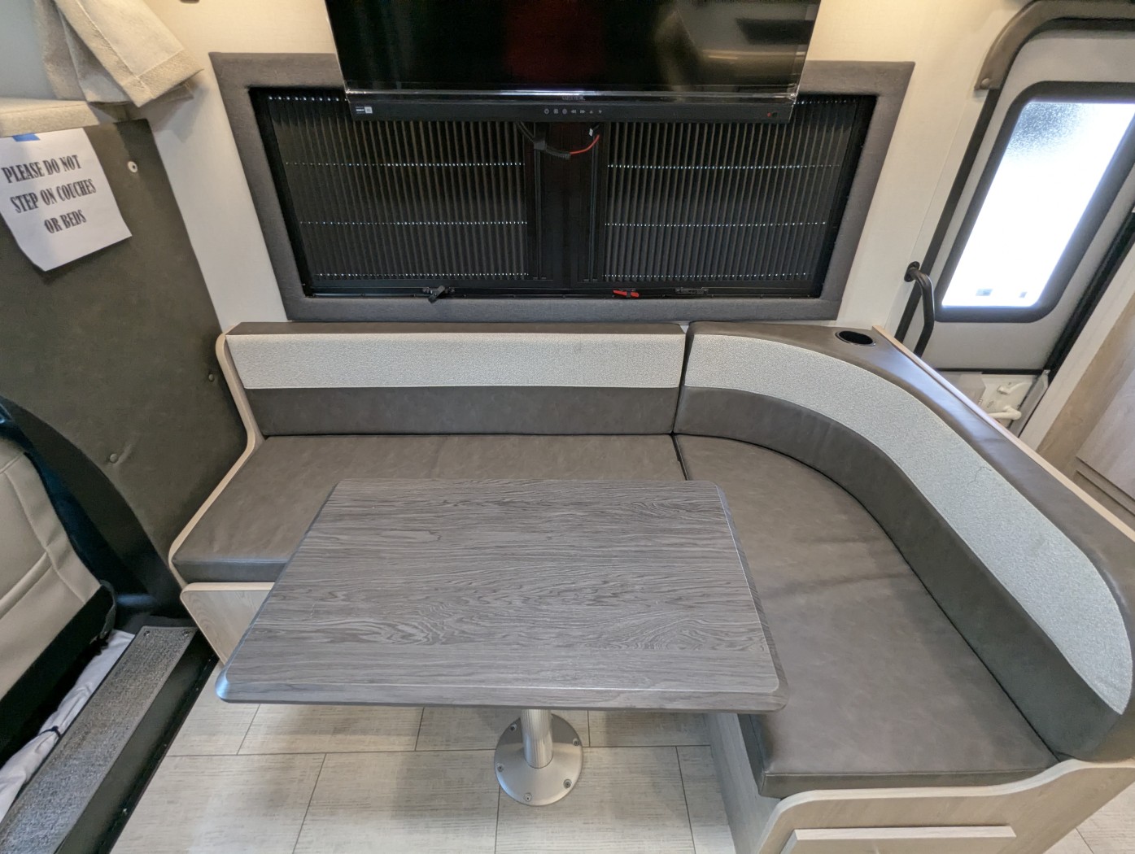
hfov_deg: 94.4
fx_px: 525
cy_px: 427
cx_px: 568
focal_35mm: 16
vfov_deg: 78.2
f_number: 2.2
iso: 176
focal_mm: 2.35
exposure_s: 1/73.8
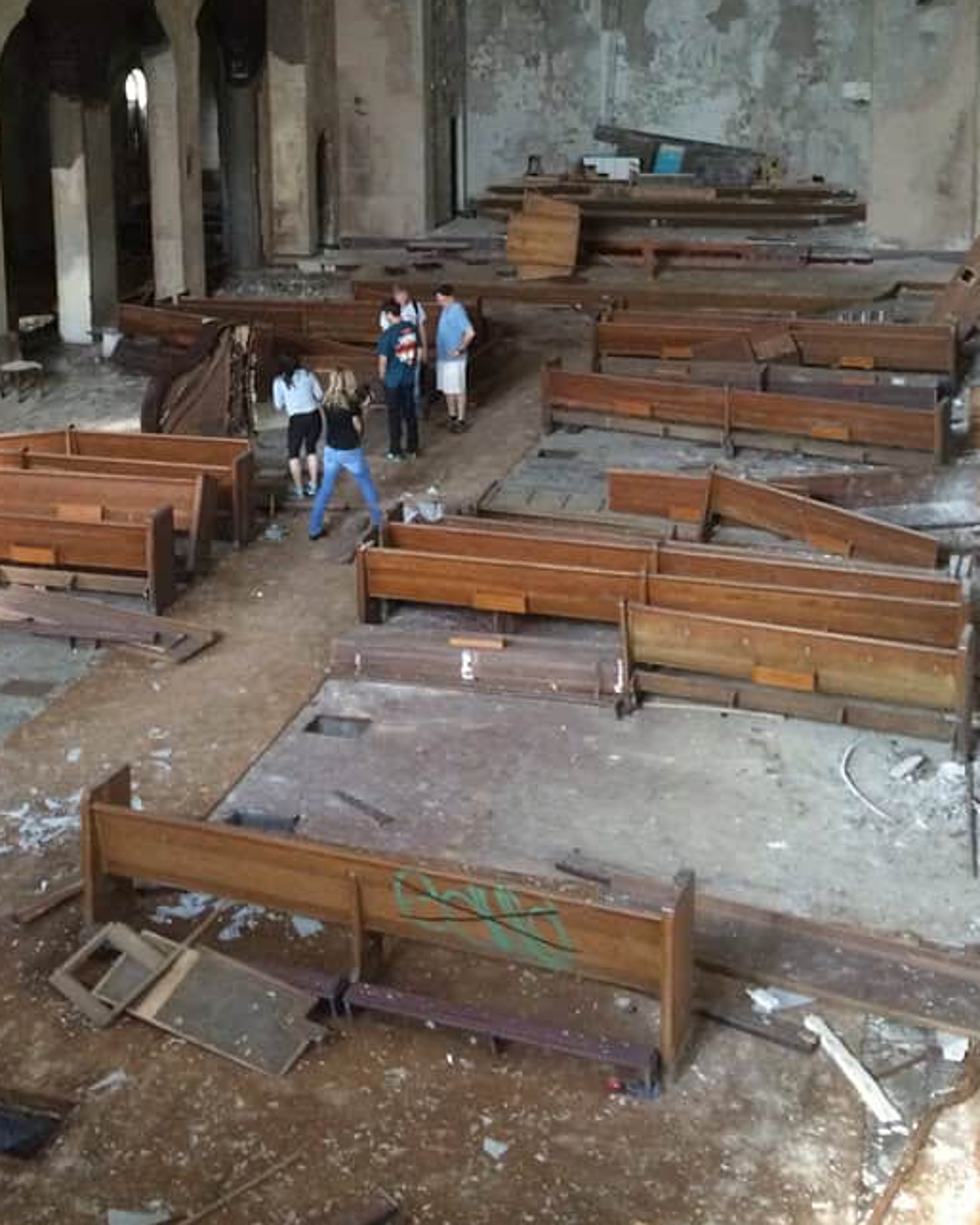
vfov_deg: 38.3
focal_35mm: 47
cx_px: 355
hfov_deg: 31.9
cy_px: 275
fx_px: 1703
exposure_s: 1/30
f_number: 2.2
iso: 250
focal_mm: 4.2
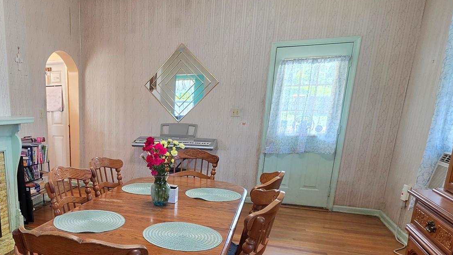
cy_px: 203
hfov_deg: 66.8
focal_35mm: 26
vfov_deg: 42.5
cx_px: 106
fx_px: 312
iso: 160
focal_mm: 2.2
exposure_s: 1/60
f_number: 1.9
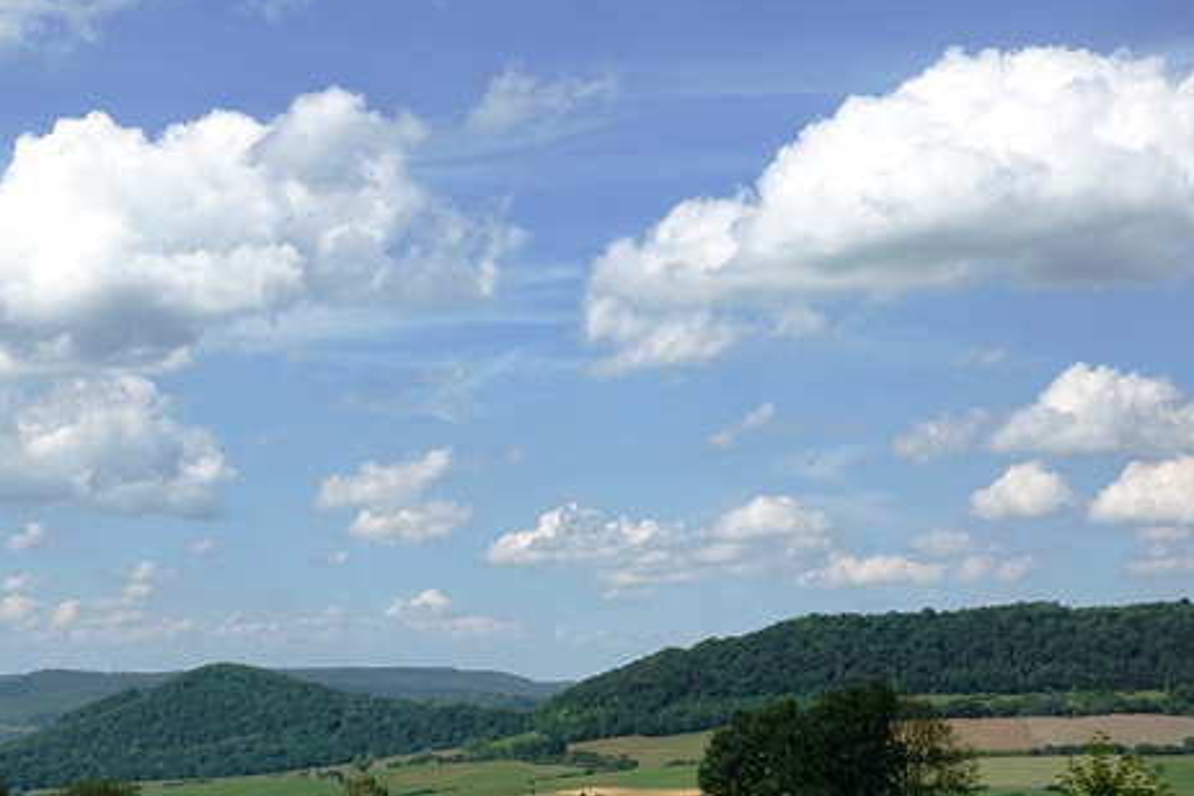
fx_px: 2023
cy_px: 541
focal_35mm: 61
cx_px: 411
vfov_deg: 22.2
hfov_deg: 32.6
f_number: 8
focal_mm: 16.31
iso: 100
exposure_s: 1/400
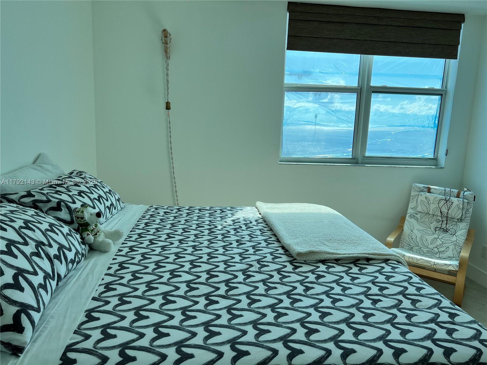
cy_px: 182
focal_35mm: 26
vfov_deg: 53.1
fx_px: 366
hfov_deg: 67.3
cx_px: 244
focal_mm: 5.7
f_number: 1.5
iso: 50
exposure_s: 1/1412
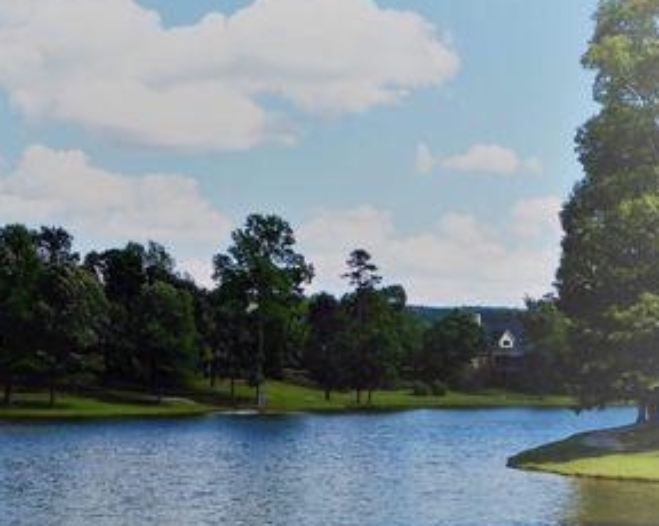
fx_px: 1520
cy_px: 321
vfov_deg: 19.6
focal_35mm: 78
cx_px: 126
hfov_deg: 24.1
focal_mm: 7.8
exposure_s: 1/500
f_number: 3.9
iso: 80
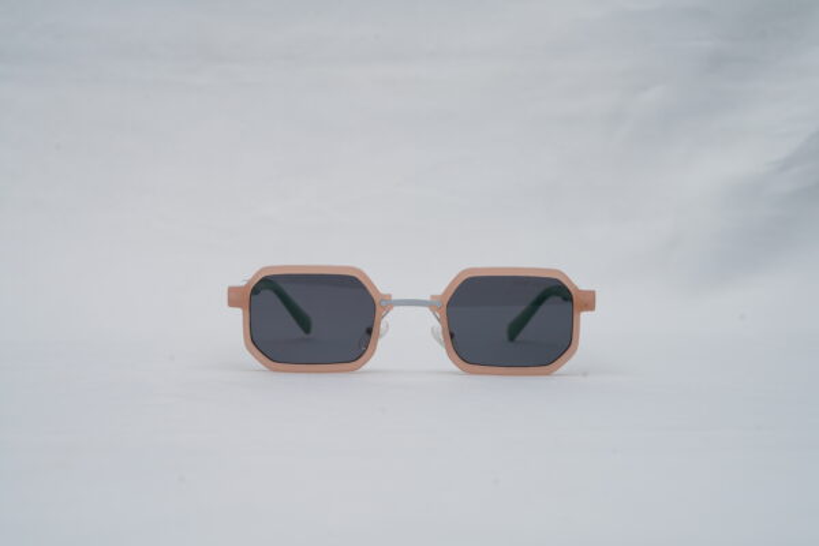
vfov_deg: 27.0
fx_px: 1137
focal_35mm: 50
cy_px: 273
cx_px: 410
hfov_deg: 39.6
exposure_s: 1/160
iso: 100
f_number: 9
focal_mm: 50
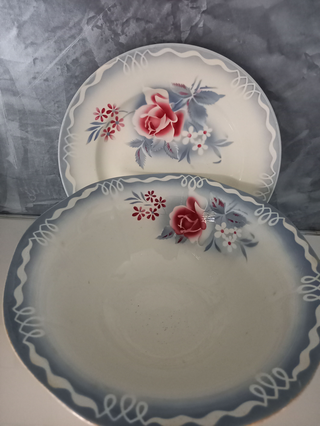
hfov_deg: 54.9
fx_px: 308
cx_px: 160
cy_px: 213
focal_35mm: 25
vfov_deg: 69.4
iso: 1250
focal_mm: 4.6
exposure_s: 1/20
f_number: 2
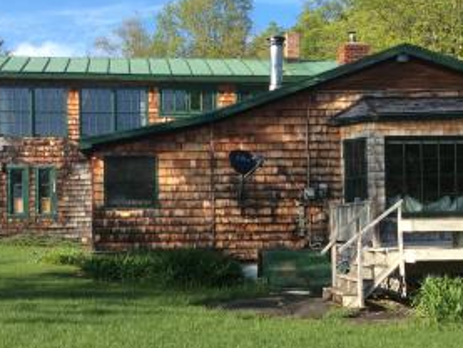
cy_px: 187
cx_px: 259
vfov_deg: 21.9
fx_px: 897
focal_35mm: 67
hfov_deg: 28.9
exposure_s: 1/763
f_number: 2.4
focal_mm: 3.3
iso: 32
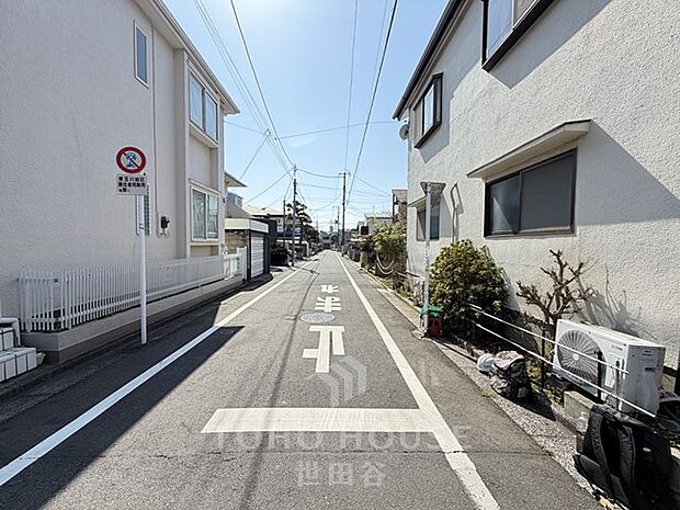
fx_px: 275
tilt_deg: -1.7
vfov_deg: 85.7
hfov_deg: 102.1
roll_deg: +0.5
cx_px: 340
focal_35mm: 14
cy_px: 255
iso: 40
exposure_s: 1/651
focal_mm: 2.22
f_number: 2.2
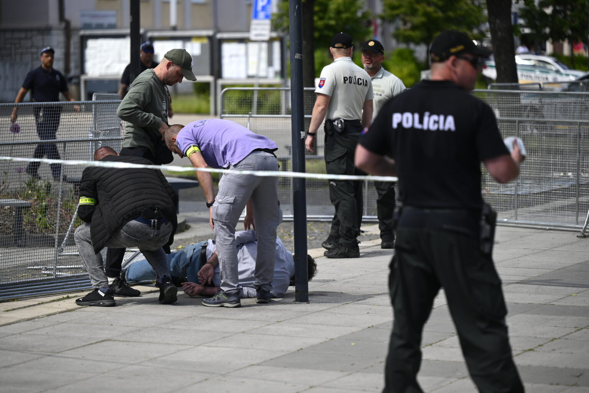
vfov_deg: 10.2
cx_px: 294
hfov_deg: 15.2
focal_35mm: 135
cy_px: 196
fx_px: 2208
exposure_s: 1/400
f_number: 2.8
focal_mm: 135
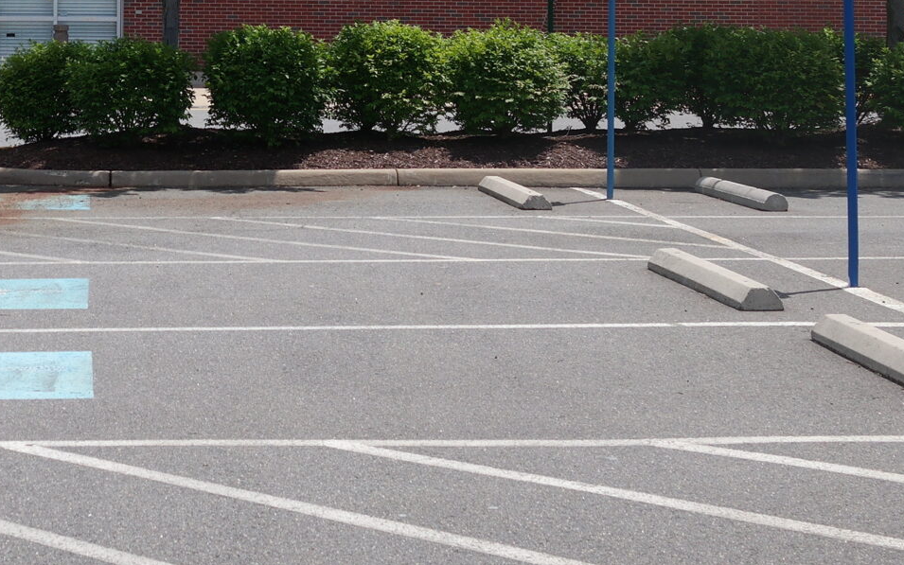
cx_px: 36
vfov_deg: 15.3
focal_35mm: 82
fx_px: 2020
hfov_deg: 24.3
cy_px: -144
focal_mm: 20
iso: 100
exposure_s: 1/320
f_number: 7.1
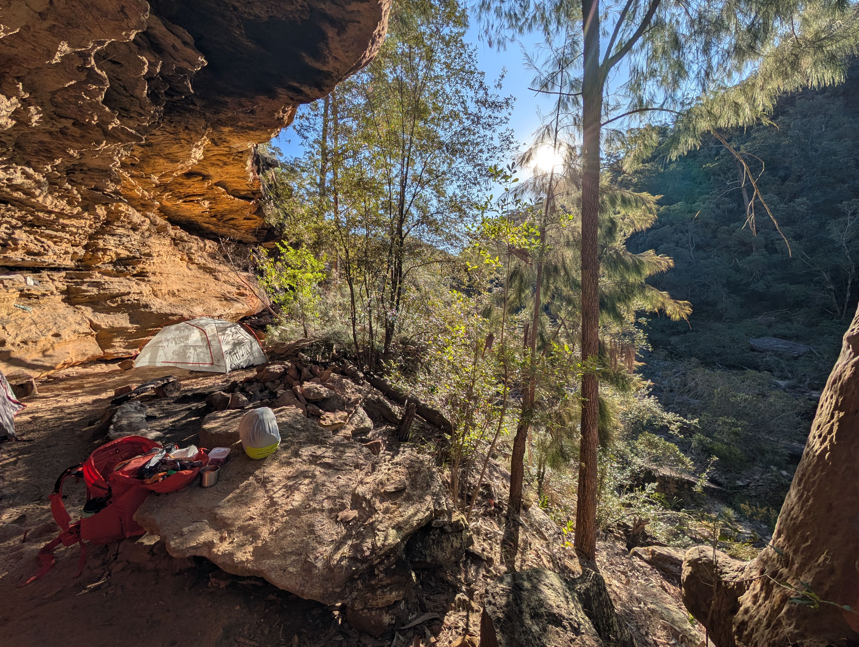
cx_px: 430
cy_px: 324
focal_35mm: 12
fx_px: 298
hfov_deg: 110.5
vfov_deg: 94.6
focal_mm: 2.02
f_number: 1.7
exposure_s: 1/2924
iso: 50
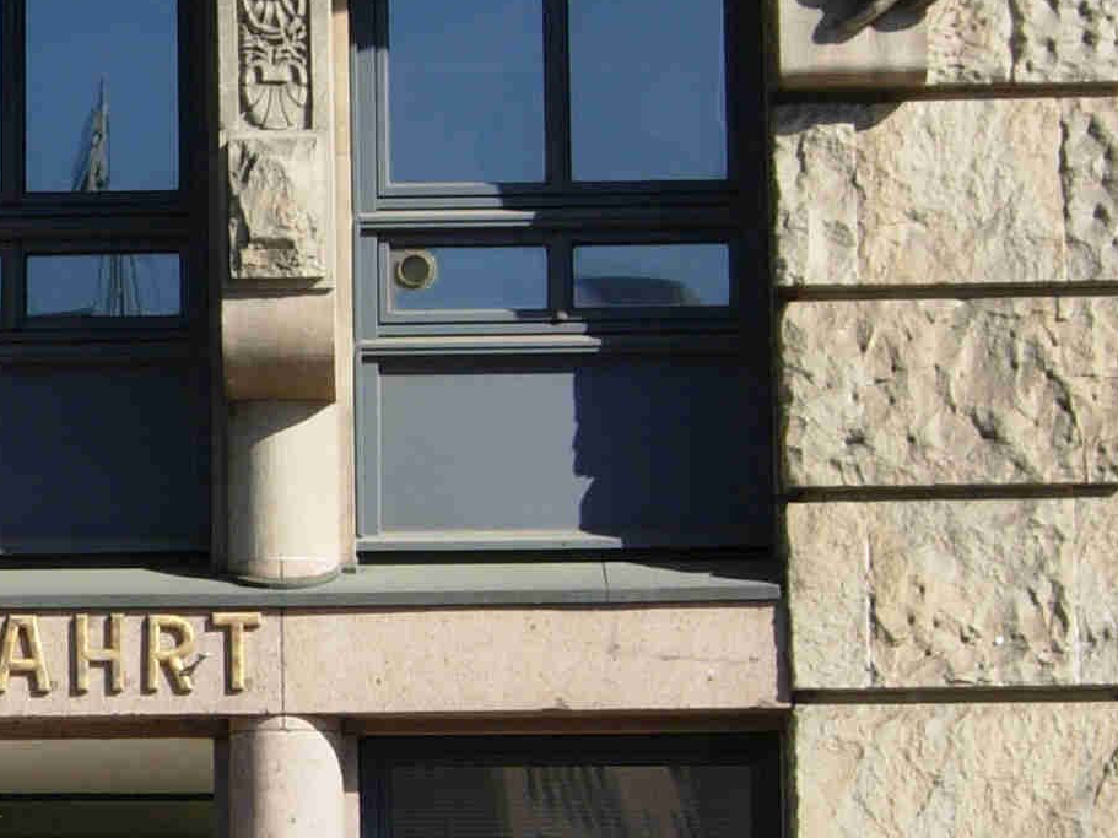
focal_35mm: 172
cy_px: 475
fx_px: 5554
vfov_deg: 8.6
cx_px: -282
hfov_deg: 11.2
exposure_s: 1/228
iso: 50
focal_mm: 10.1
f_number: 5.4
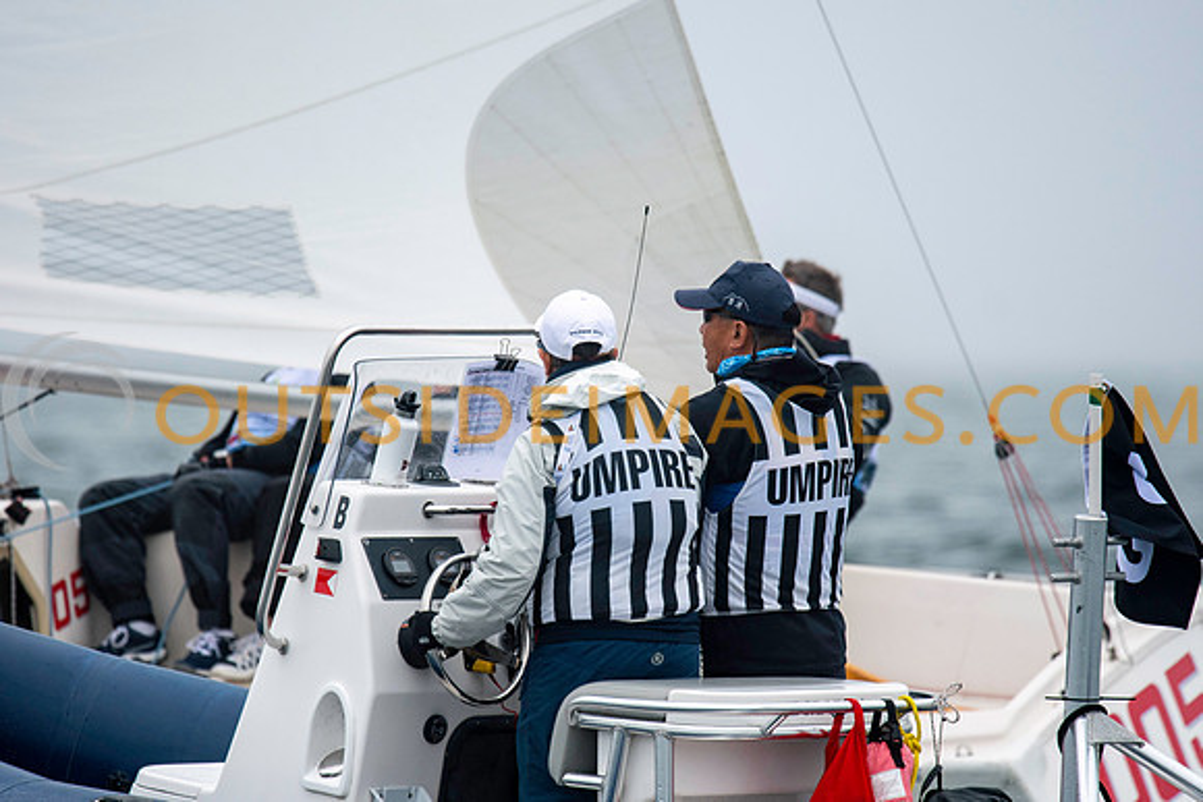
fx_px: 15998
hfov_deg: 4.3
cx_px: 575
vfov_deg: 2.9
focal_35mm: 479
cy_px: 384
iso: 250
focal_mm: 300
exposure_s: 1/2500
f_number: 4
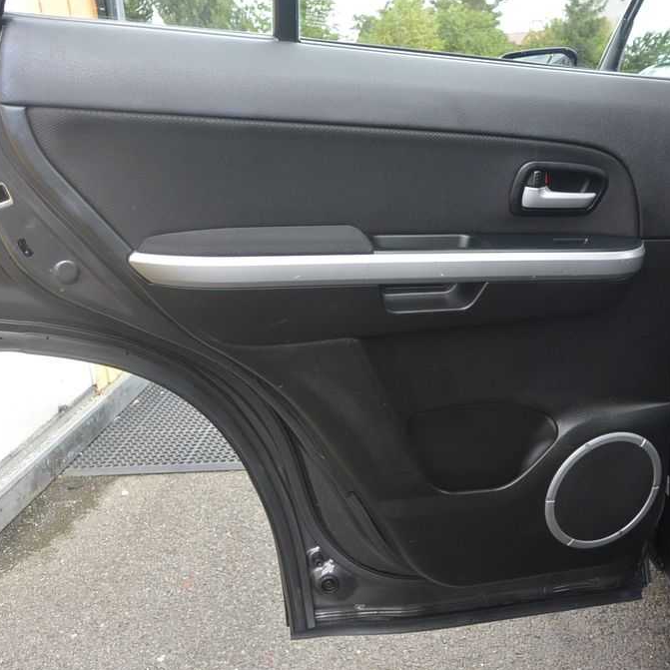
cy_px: 337
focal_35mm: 35
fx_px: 766
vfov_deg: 47.2
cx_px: 369
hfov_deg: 47.1
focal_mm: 10
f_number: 3.5
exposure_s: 1/250
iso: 160
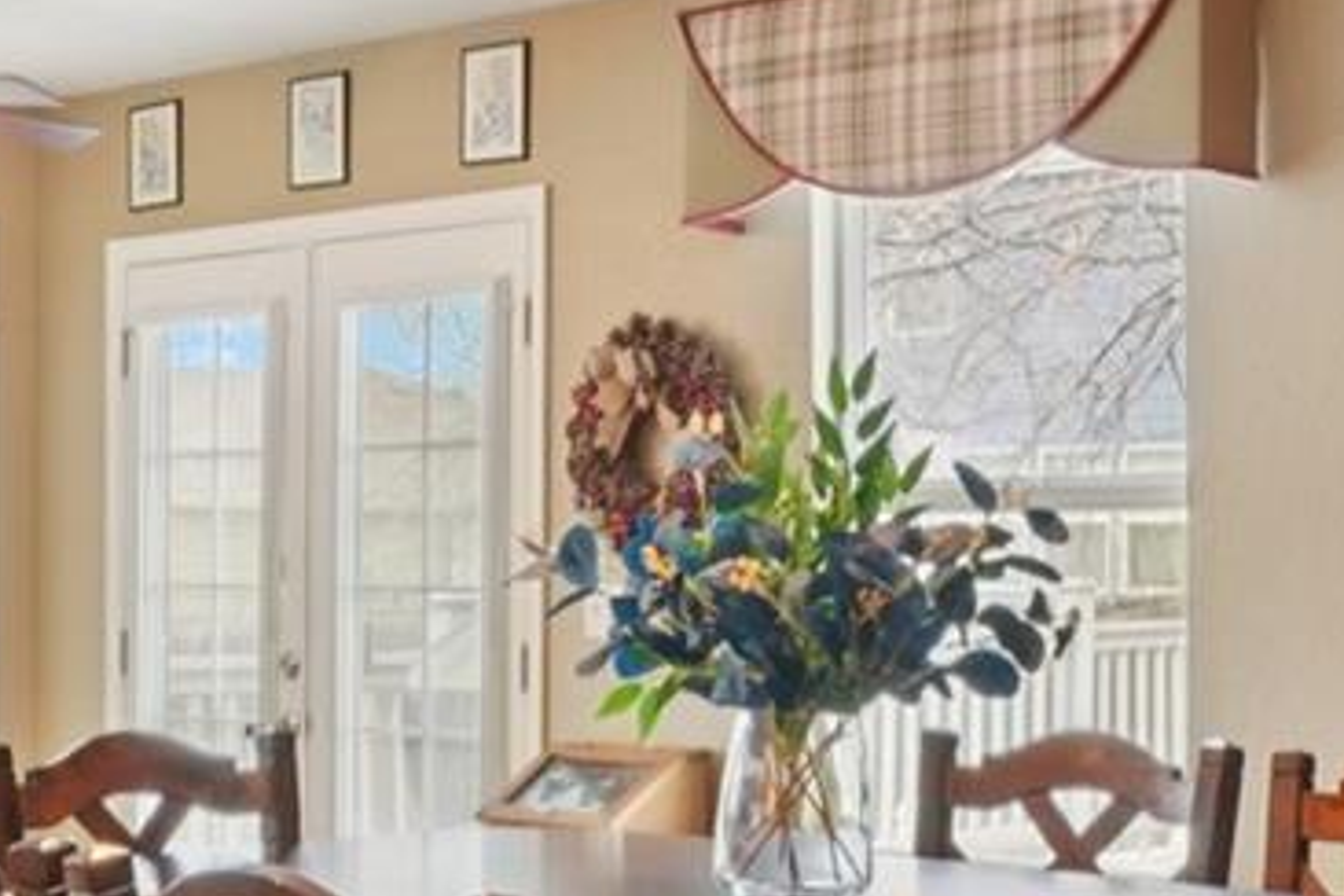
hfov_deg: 28.0
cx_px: 657
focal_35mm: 72
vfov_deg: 18.8
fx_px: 2695
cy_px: 566
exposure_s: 1/10
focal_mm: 11
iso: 400
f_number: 8
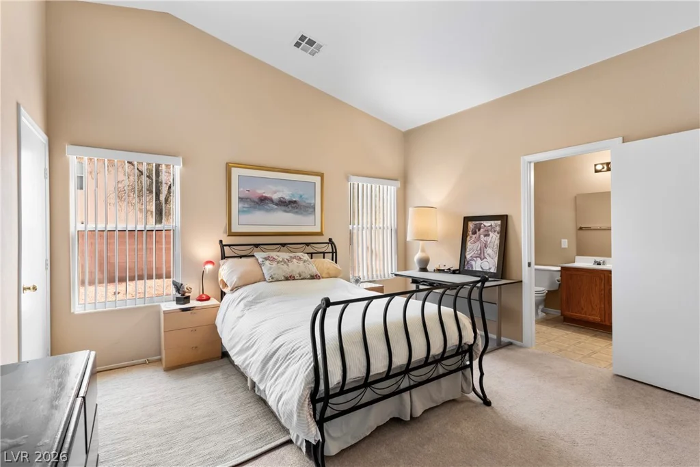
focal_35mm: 17
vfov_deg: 70.5
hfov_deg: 93.3
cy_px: 234
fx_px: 331
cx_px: 350
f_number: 8
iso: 400
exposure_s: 1/3
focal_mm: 17
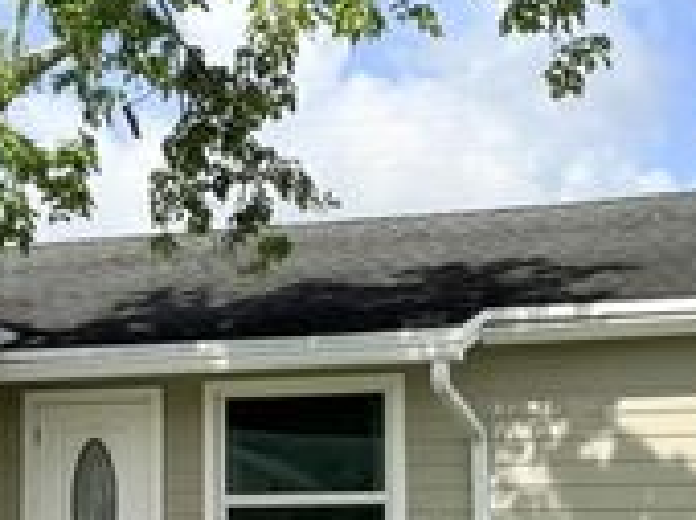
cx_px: 299
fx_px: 1968
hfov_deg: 20.0
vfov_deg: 15.0
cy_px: 405
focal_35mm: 98
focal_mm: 5.96
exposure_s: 1/5814
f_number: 1.6
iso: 50
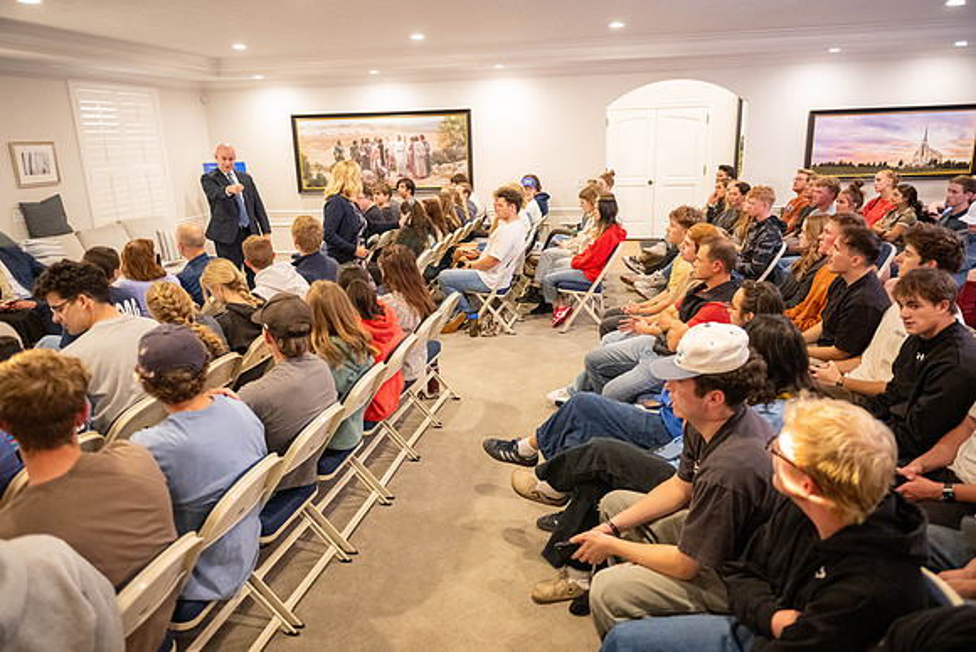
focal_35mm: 24
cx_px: 488
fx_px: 651
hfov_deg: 73.7
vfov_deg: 53.2
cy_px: 326
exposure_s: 1/320
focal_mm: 24
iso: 6400
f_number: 2.8
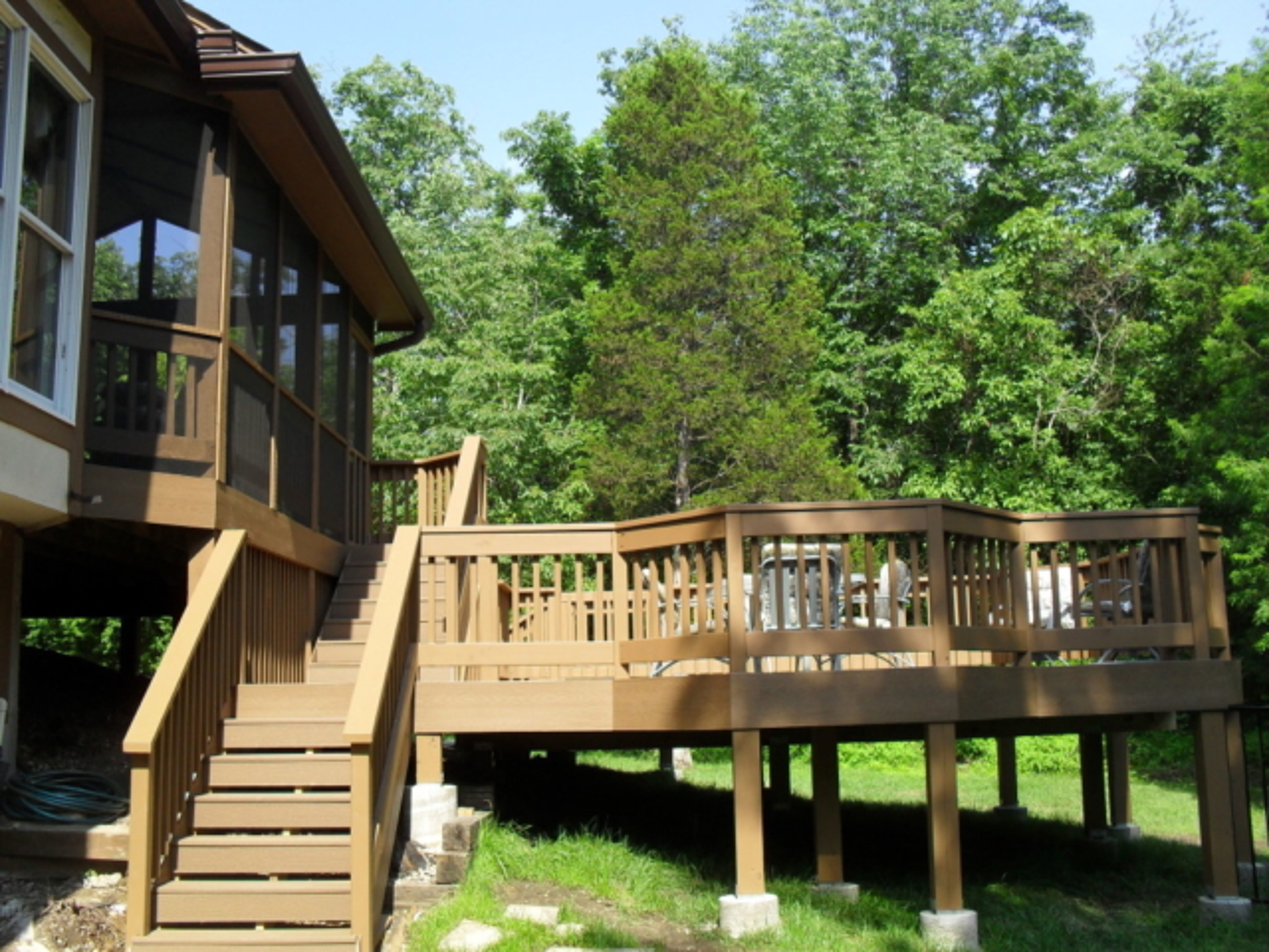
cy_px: 476
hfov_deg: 52.6
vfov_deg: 40.7
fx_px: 1283
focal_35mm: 35
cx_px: 634
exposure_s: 1/500
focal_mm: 6.3
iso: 100
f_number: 3.2
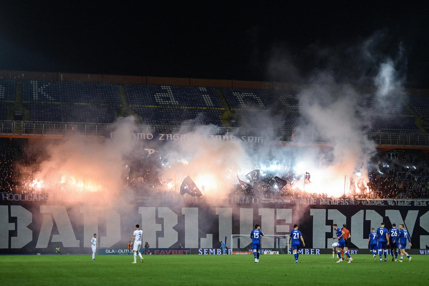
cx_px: 214
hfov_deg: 28.8
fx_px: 834
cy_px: 143
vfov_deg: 19.5
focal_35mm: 70
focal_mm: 70
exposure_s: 1/2000
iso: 4000
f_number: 2.8
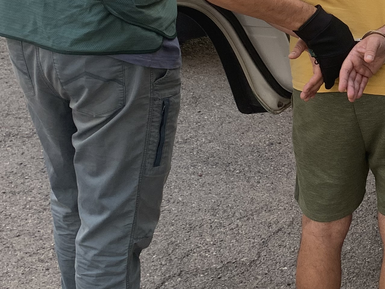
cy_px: 9
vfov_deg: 17.6
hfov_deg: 22.1
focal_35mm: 82
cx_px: 453
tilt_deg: -16.3
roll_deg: -0.1
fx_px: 912
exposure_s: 1/410
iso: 25
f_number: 1.8
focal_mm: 4.25
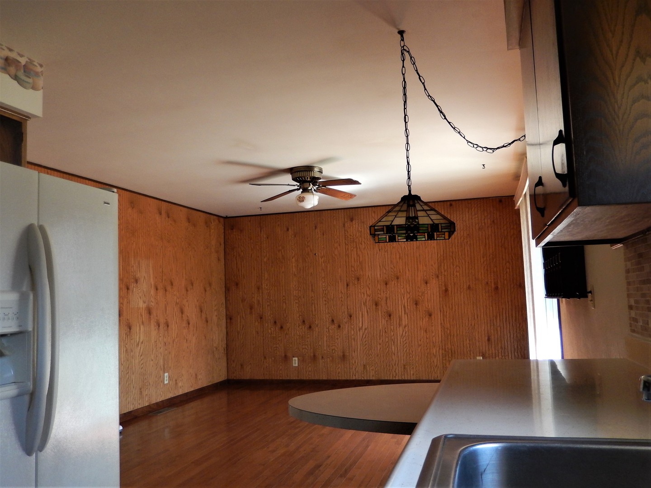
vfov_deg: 54.9
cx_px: 326
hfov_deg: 69.4
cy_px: 244
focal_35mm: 25
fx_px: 470
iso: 200
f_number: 3.4
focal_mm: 4.5
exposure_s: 1/30
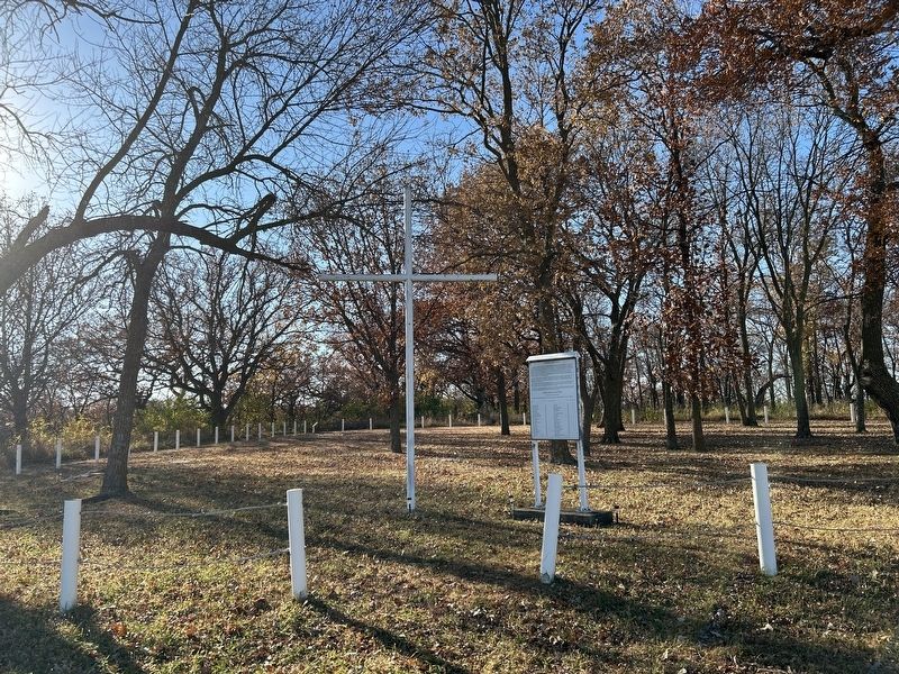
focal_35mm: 26
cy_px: 337
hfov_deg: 67.3
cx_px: 450
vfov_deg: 53.1
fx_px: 675
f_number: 1.5
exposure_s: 1/2123
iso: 50
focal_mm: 5.7
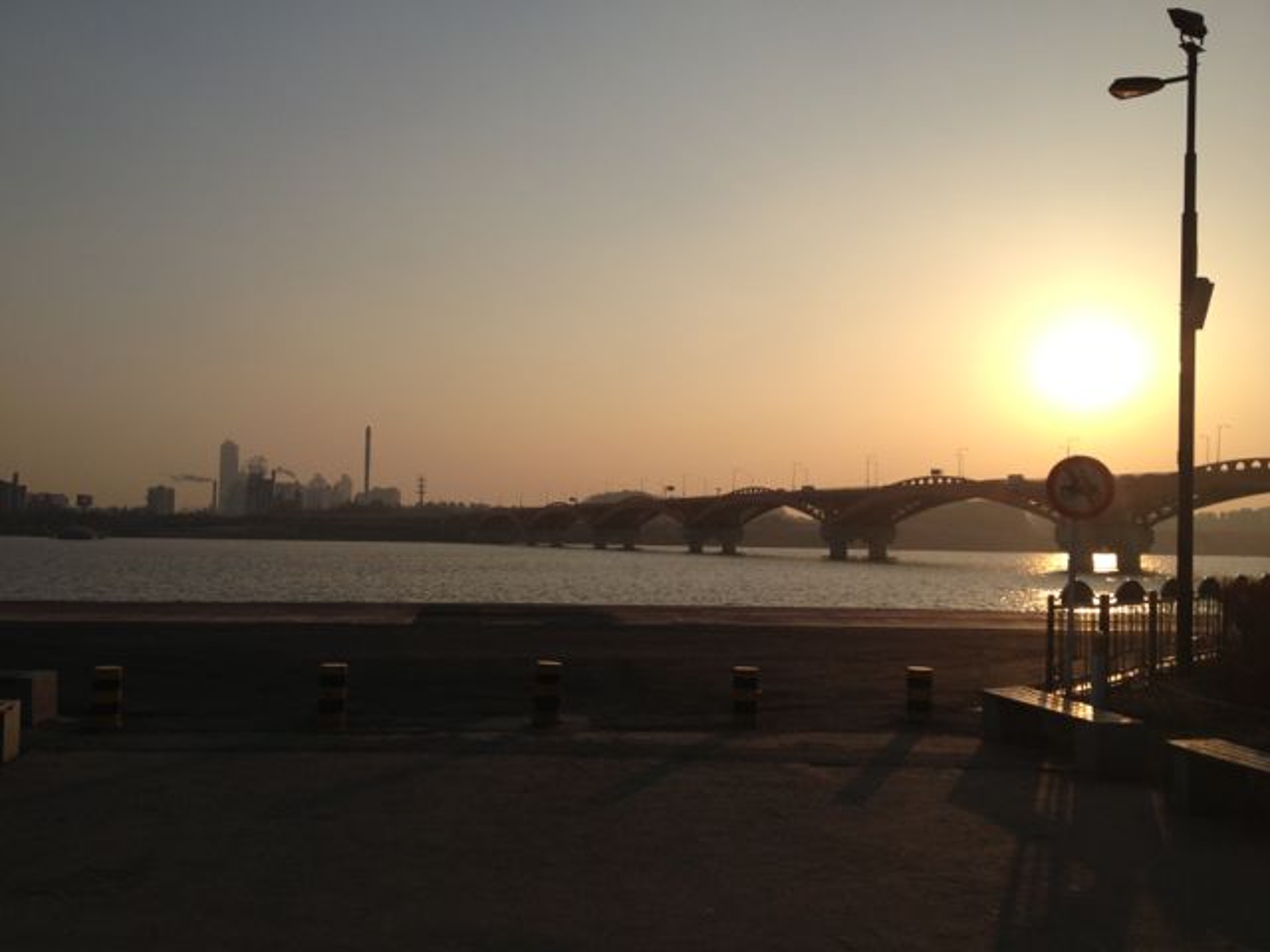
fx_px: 1284
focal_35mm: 35
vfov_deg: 40.7
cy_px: 476
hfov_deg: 52.6
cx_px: 635
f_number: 2.4
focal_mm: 4.28
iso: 50
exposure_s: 1/3067
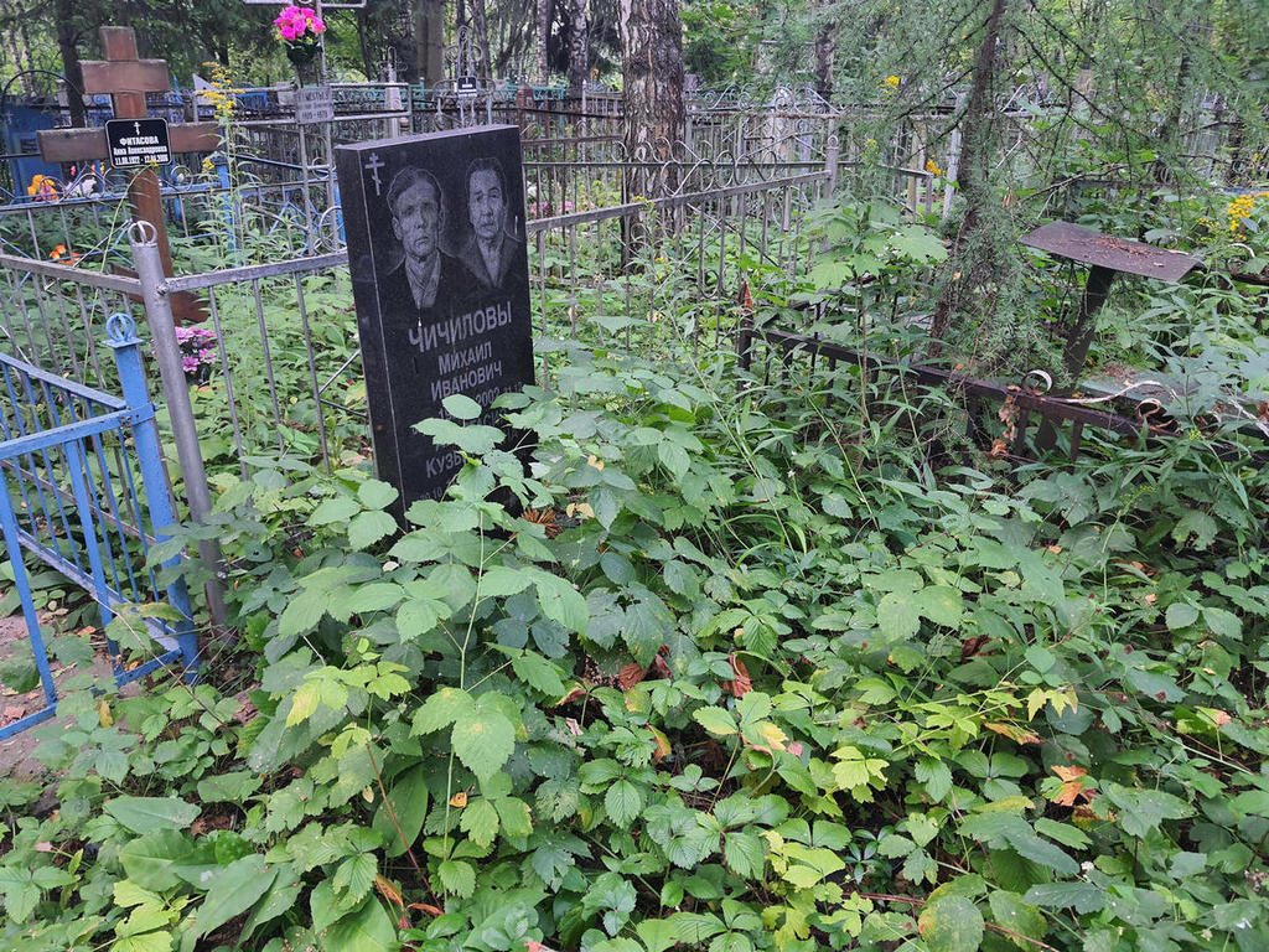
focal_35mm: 26
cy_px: 476
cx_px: 634
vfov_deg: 53.1
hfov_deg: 67.3
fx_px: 953
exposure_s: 1/100
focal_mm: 4.32
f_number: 1.7
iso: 100
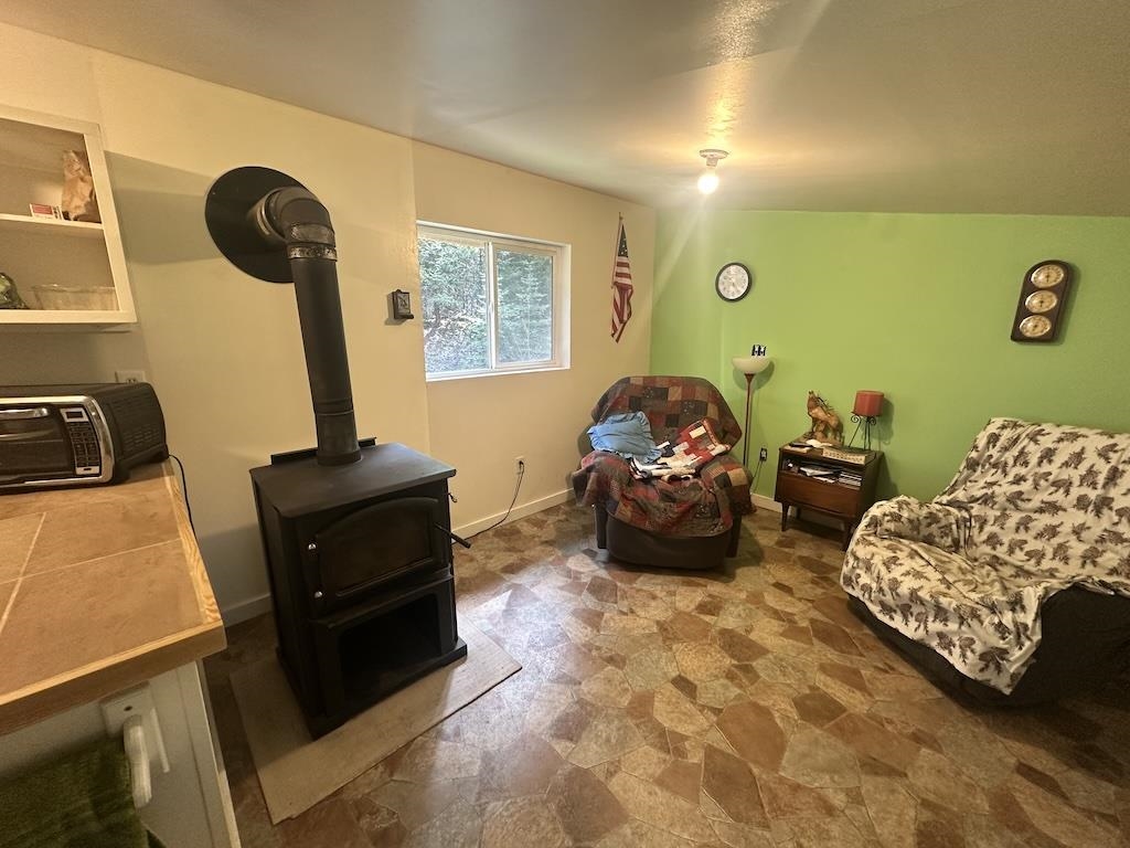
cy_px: 424
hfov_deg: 102.1
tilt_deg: -12.6
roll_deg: -0.2
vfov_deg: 85.7
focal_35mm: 14
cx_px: 565
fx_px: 457
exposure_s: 1/60
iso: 200
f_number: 2.2
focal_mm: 2.22
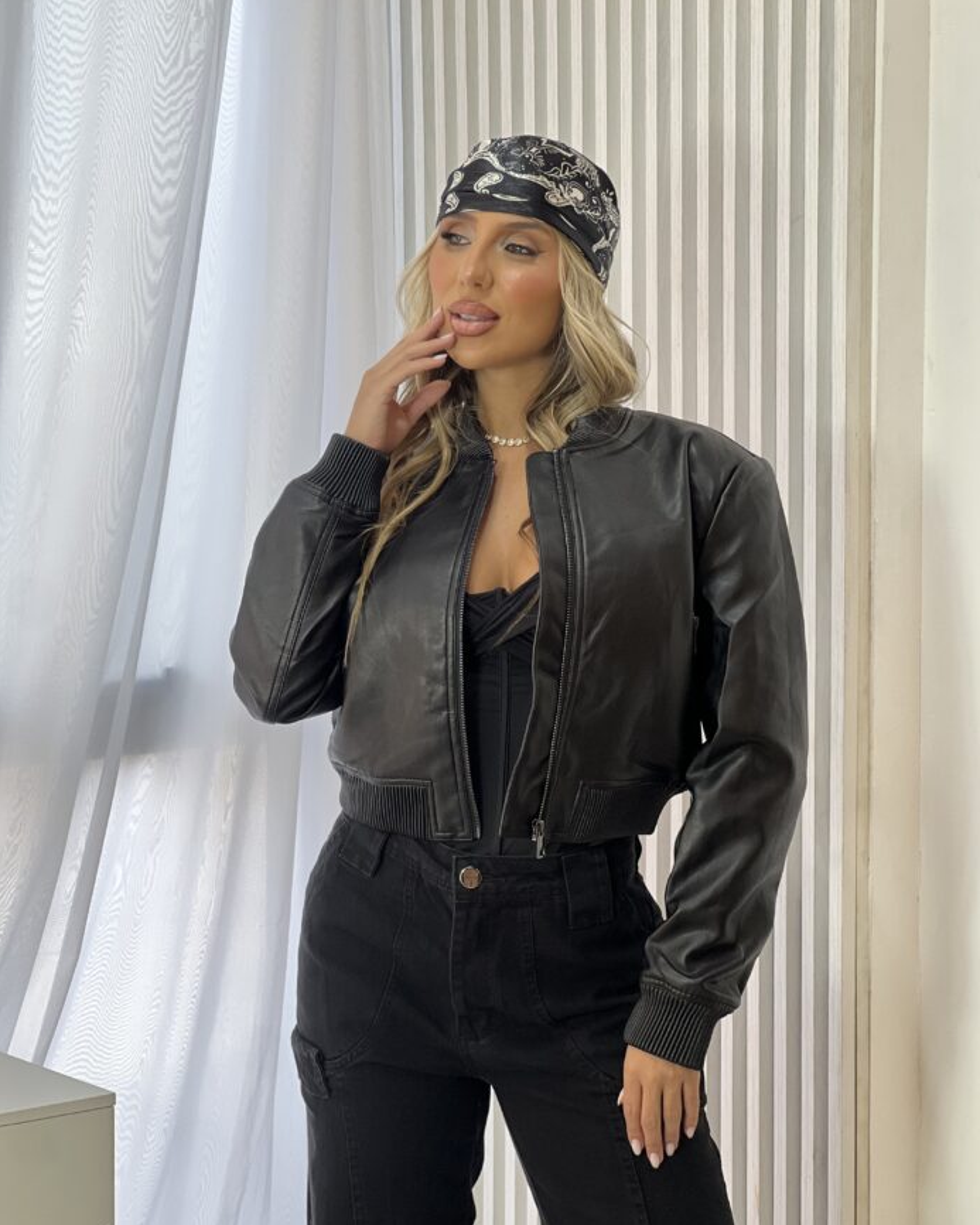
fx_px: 2936
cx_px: 491
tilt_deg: -3.8
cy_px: 623
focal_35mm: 81
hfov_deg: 18.9
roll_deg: +0.5
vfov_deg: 23.6
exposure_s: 1/120
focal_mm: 9
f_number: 2.8
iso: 100
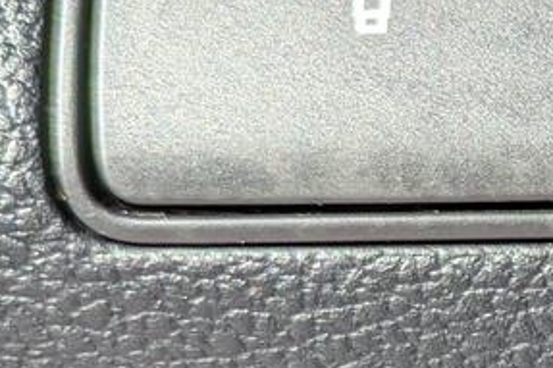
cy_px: 364
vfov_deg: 11.7
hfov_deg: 15.4
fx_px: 1781
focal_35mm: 116
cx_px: 972
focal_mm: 5.43
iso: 40
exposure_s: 1/364
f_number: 1.89
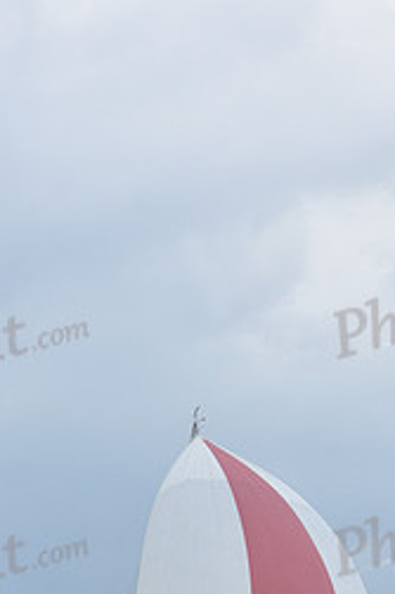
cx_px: 212
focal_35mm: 199
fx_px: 3279
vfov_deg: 10.2
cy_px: 672
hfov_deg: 6.9
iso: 320
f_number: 5.6
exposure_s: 1/800
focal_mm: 86
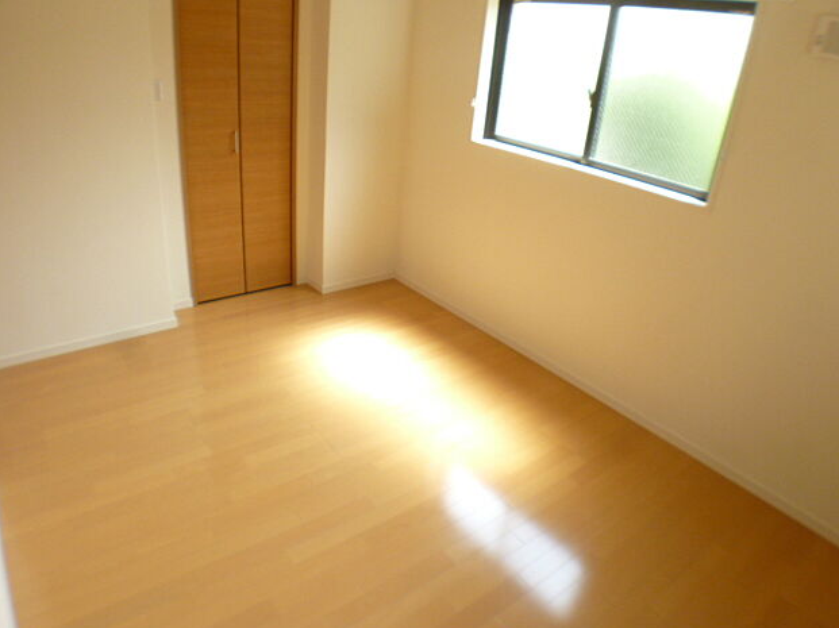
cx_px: 408
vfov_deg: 42.9
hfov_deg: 55.4
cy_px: 312
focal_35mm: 33
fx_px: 799
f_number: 3.3
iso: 200
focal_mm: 5.7
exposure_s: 1/60
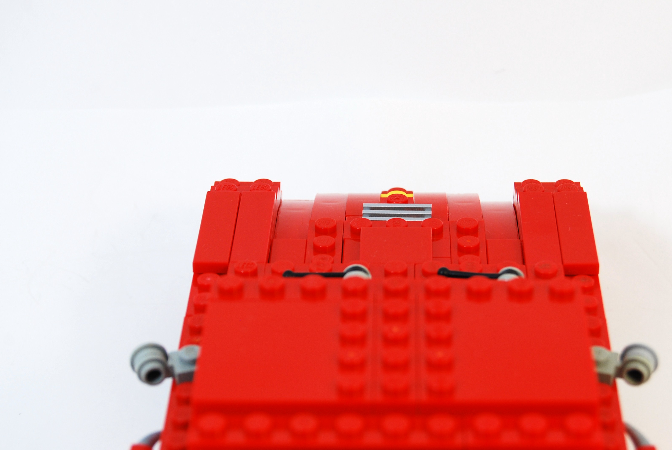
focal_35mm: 101
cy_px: 213
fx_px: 1880
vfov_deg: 13.6
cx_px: 395
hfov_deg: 20.2
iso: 200
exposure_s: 1/60
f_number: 8
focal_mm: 55
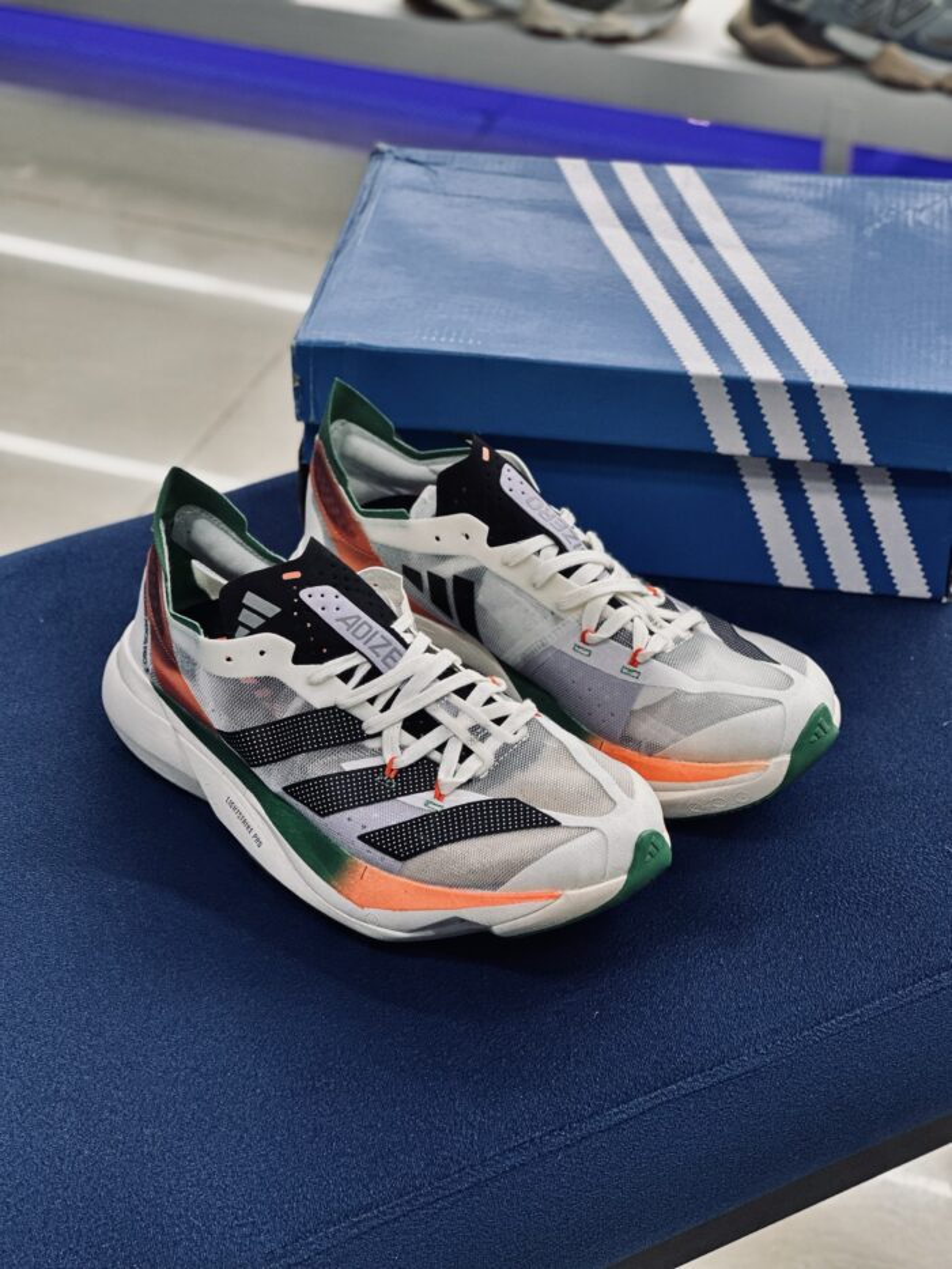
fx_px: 2823
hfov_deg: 19.1
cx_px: 476
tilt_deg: -33.4
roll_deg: -1.2
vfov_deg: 25.3
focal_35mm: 77
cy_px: 634
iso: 250
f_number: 2.8
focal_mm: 9
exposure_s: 1/121
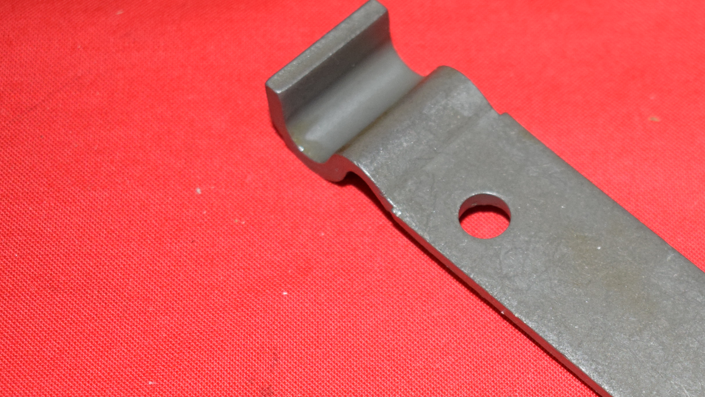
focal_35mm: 99
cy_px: 292
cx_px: 625
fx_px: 1851
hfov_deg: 21.1
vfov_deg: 12.2
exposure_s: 1/200
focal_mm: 34
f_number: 5
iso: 1250
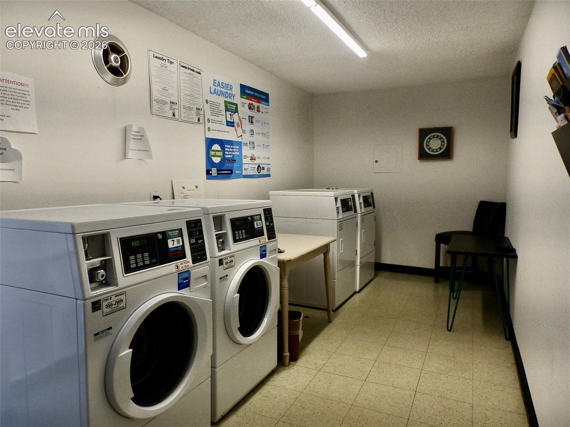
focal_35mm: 22
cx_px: 285
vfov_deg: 61.1
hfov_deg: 76.4
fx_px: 362
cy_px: 214
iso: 80
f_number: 3.4
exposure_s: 1/60
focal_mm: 4
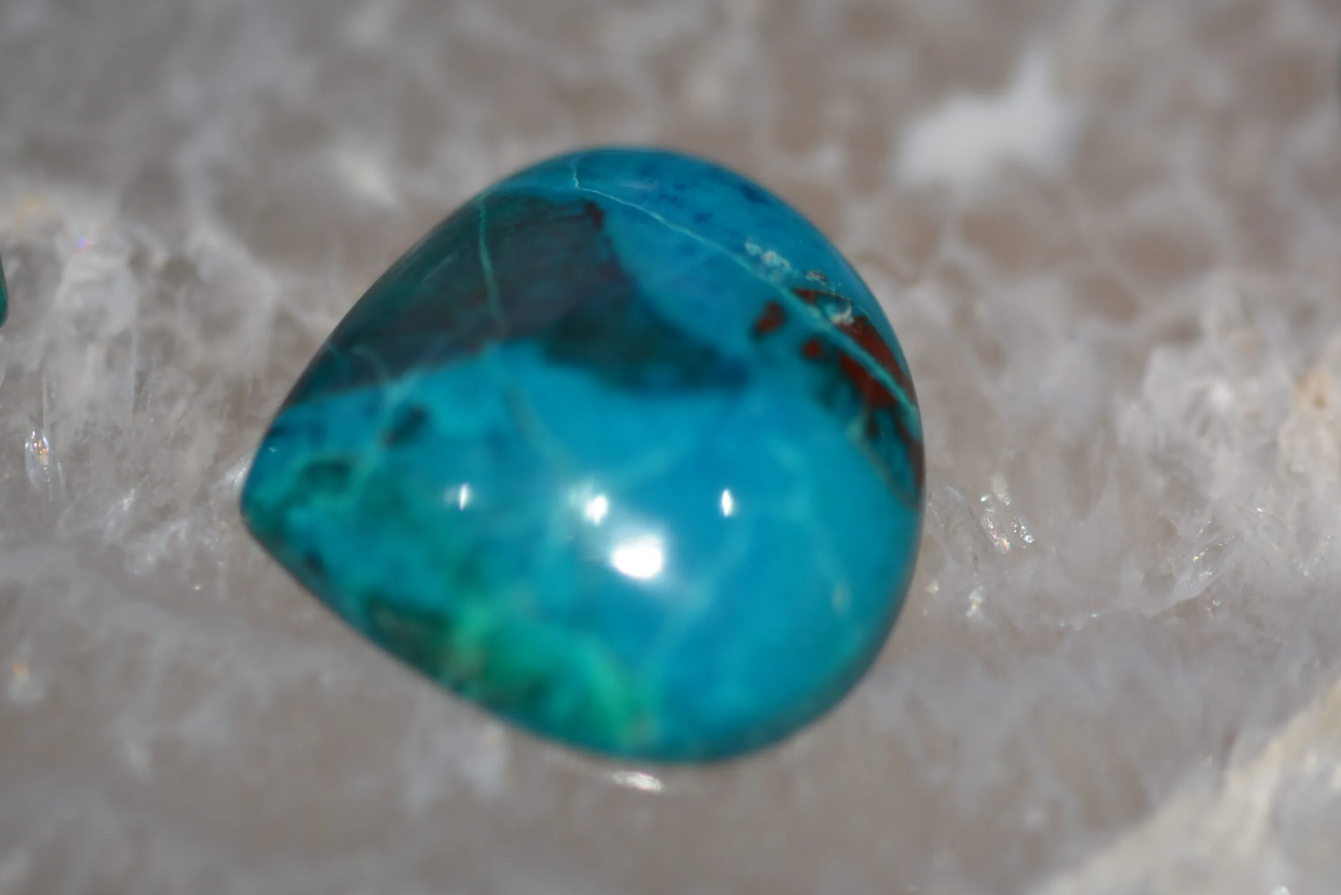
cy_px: 470
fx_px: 6503
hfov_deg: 11.8
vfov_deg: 7.9
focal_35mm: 175
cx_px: 641
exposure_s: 1/60
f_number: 4.5
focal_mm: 105
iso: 200
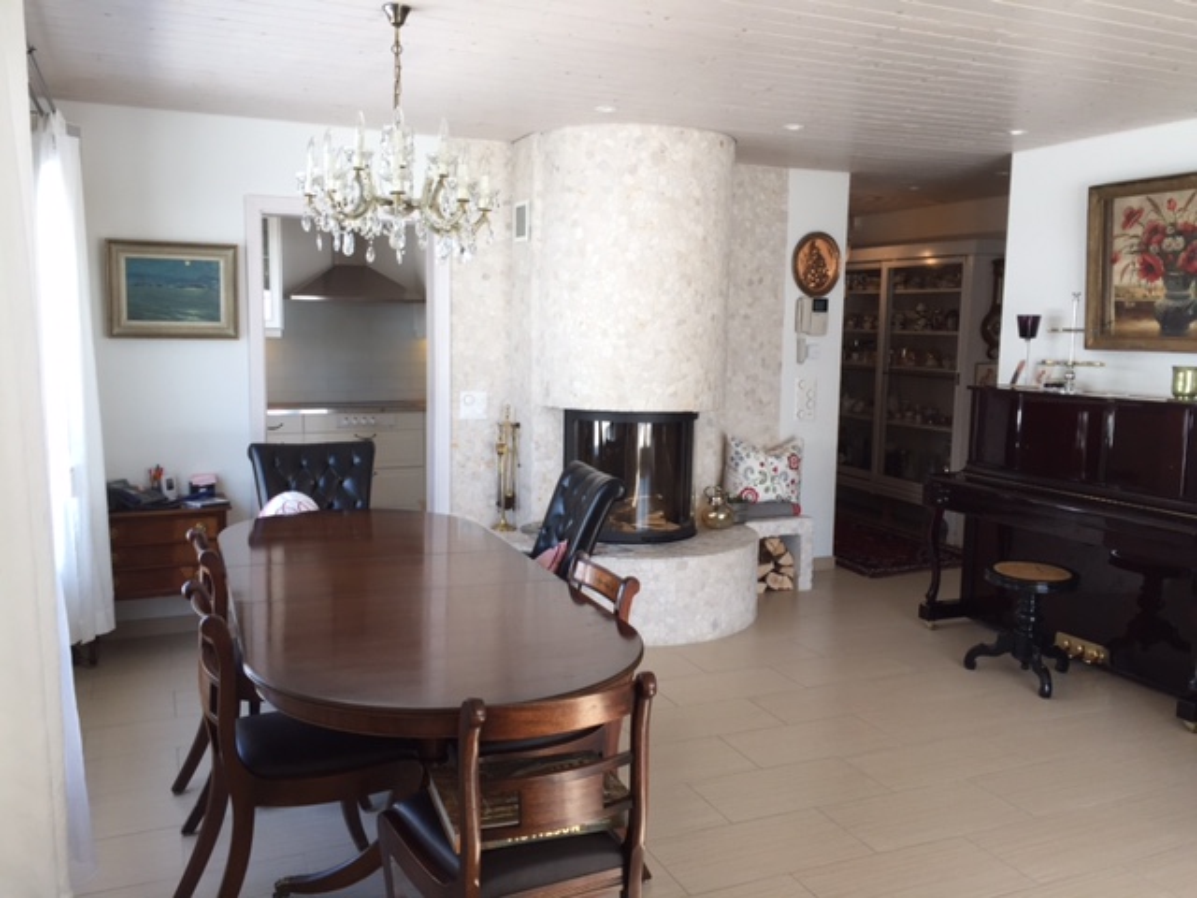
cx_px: 598
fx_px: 1003
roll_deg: -1.1
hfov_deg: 61.7
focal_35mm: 29
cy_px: 449
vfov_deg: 48.2
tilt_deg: -8.6
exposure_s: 1/120
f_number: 2.2
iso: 40
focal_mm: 4.15
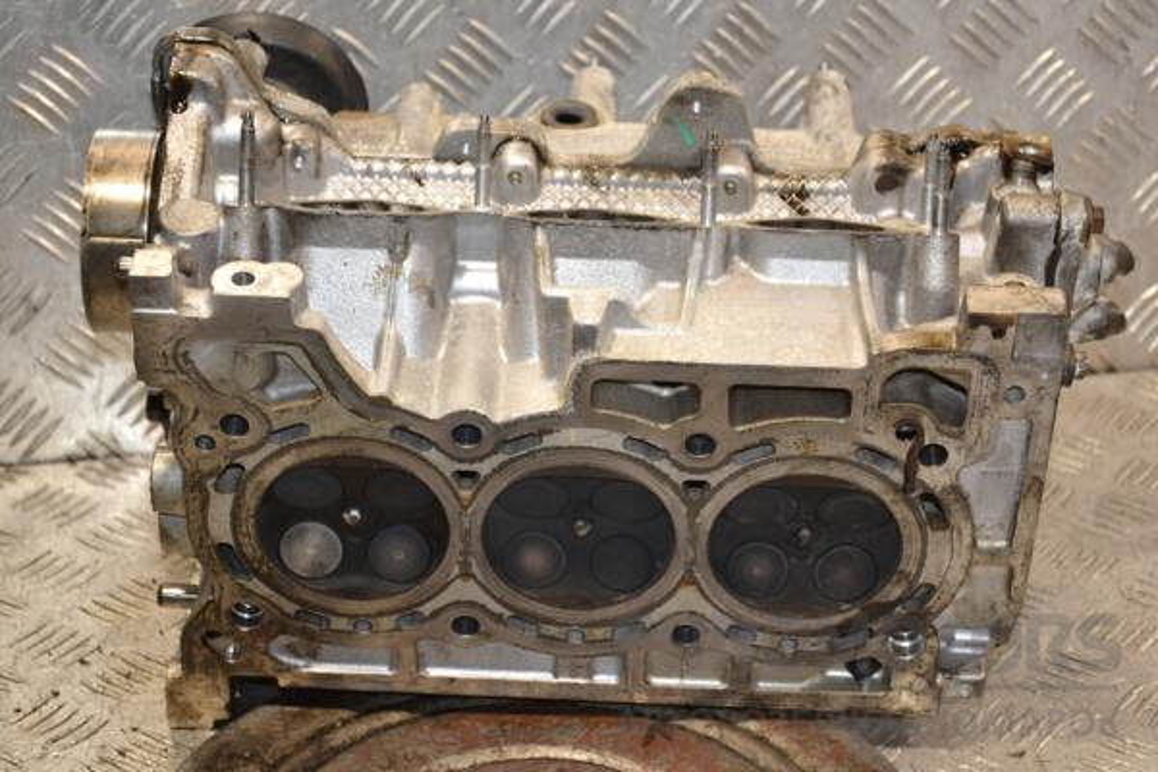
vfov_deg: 14.7
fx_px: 2991
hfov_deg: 21.9
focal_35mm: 93
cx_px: 579
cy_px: 386
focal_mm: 62
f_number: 5.3
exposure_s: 1/125
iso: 800
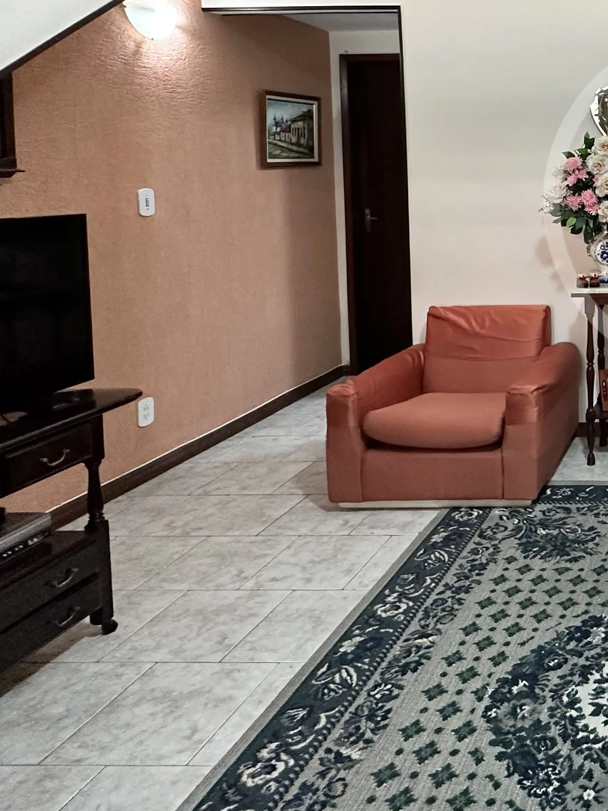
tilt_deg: -3.1
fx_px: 726
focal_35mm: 31
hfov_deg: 36.0
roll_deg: +0.4
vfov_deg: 55.5
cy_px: 202
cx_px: 719
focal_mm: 2.22
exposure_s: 1/60
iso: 320
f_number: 2.2
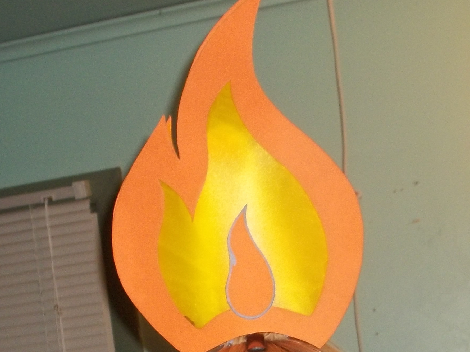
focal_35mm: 41
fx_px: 557
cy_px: 198
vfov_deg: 35.1
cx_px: 212
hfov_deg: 45.7
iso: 160
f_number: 3.3
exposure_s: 1/30
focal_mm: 5.9
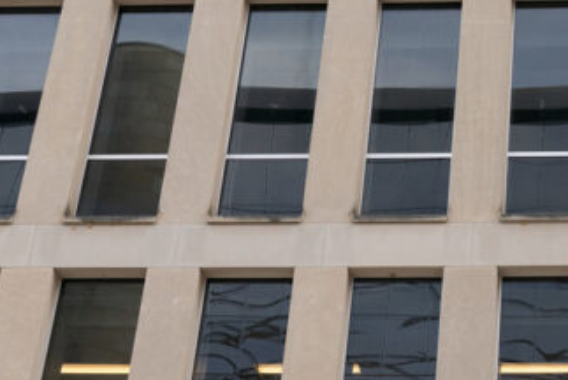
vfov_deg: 23.8
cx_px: 630
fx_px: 900
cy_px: 194
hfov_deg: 31.1
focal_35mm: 57
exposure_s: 1/200
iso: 200
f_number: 5.6
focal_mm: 24
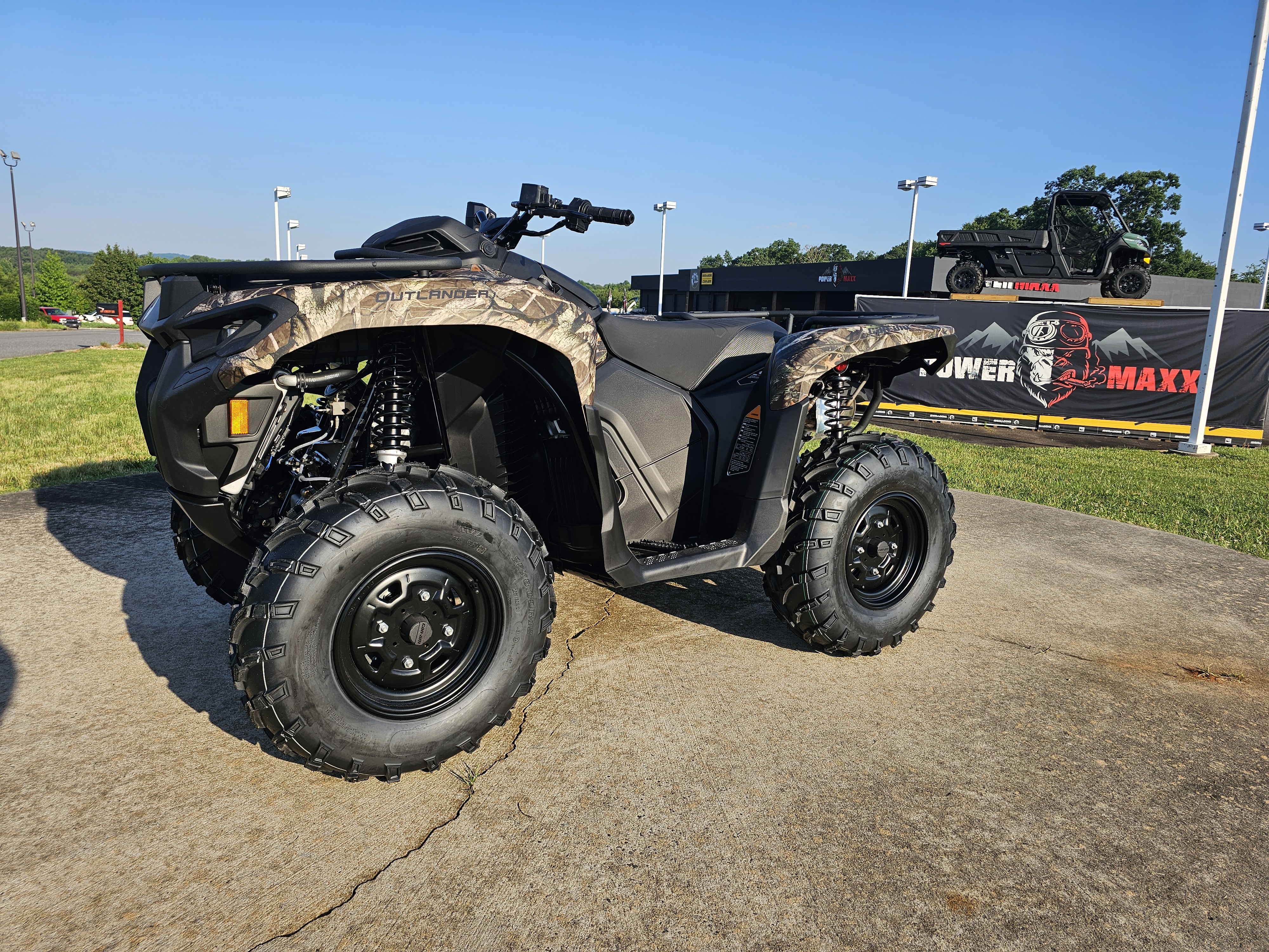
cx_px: 634
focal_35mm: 23
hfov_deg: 73.9
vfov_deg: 58.9
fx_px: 843
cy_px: 476
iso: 10
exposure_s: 1/509
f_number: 1.7
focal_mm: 6.3
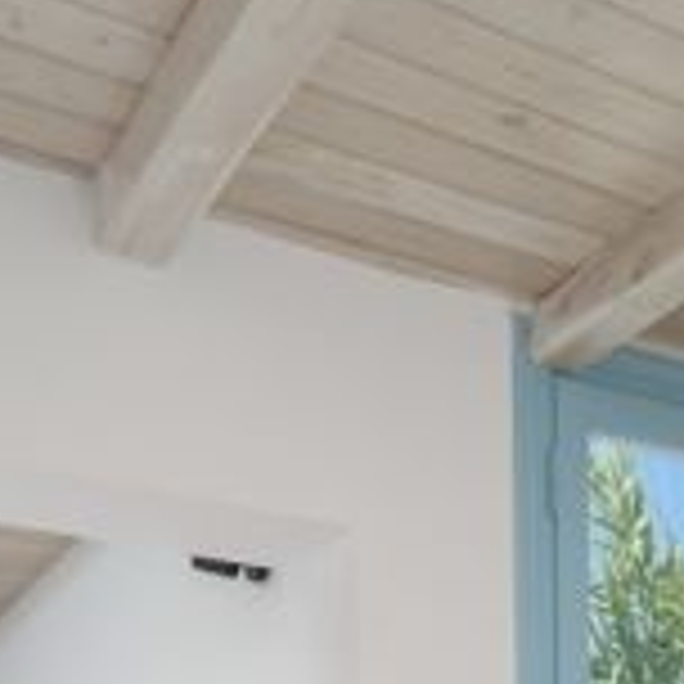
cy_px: 945
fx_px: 1520
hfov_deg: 24.6
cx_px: 614
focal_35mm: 68
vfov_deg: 22.1
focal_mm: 11.5
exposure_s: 1/250
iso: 100
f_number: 6.3
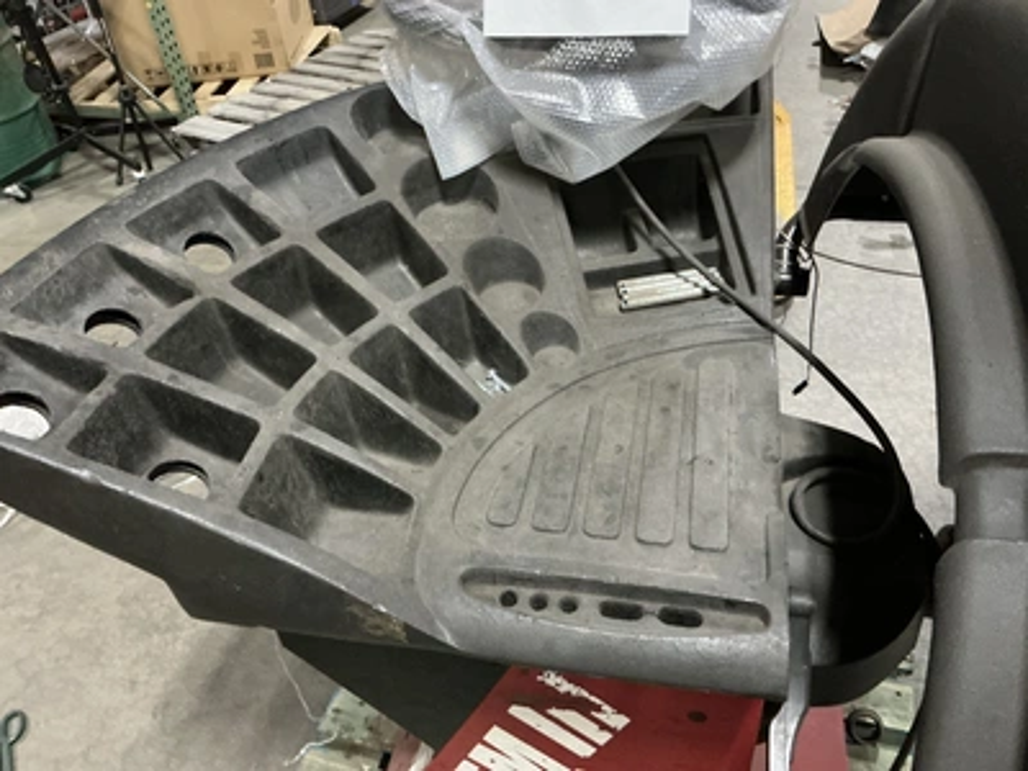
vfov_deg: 49.7
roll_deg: +5.1
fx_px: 832
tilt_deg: -41.7
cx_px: 514
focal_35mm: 28
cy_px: 386
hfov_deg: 63.4
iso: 500
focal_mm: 3
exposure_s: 1/30
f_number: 1.8
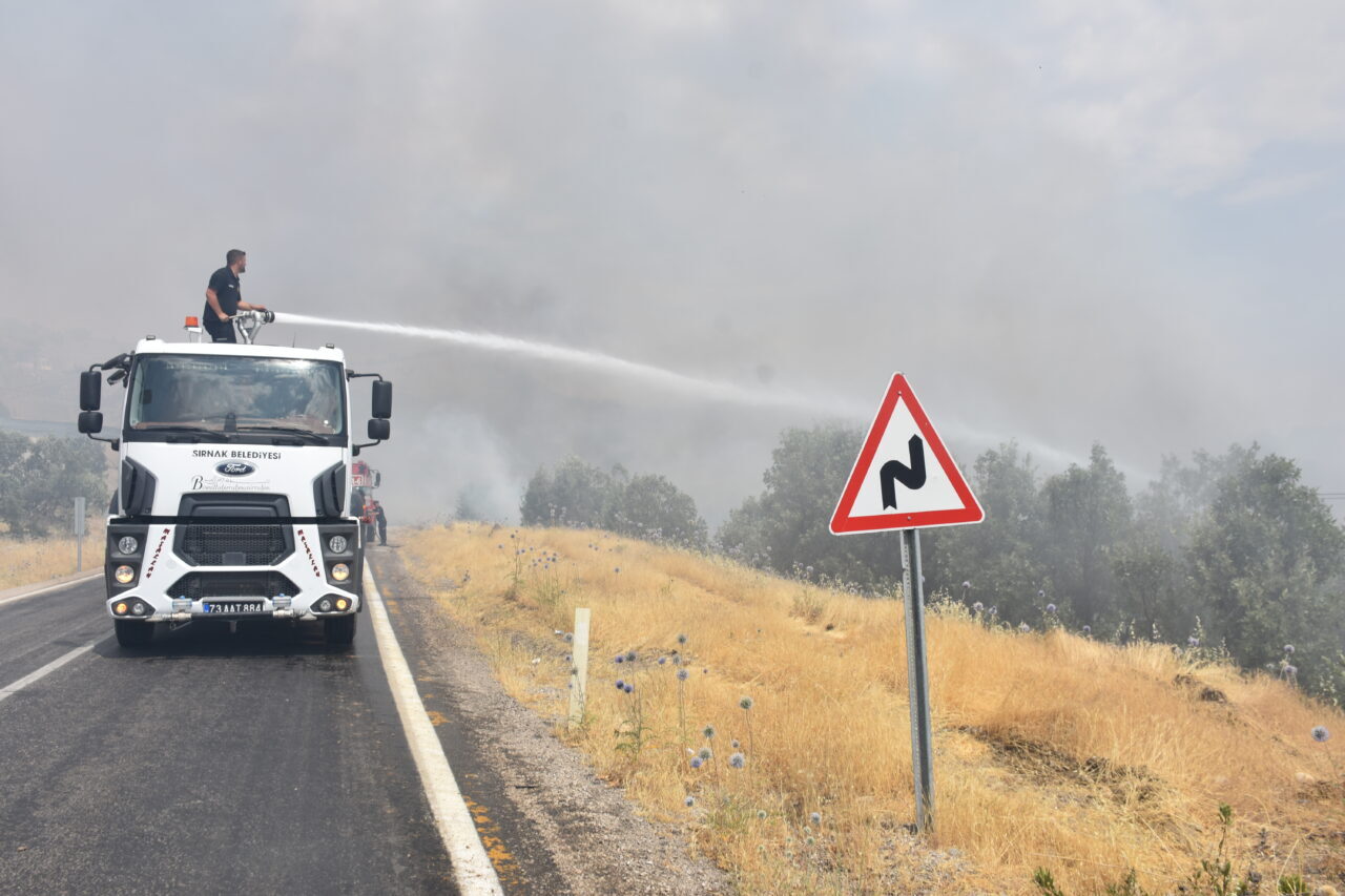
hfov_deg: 61.9
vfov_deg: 43.6
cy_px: 448
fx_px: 1121
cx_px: 672
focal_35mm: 30
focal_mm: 20
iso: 125
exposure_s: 1/500
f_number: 8
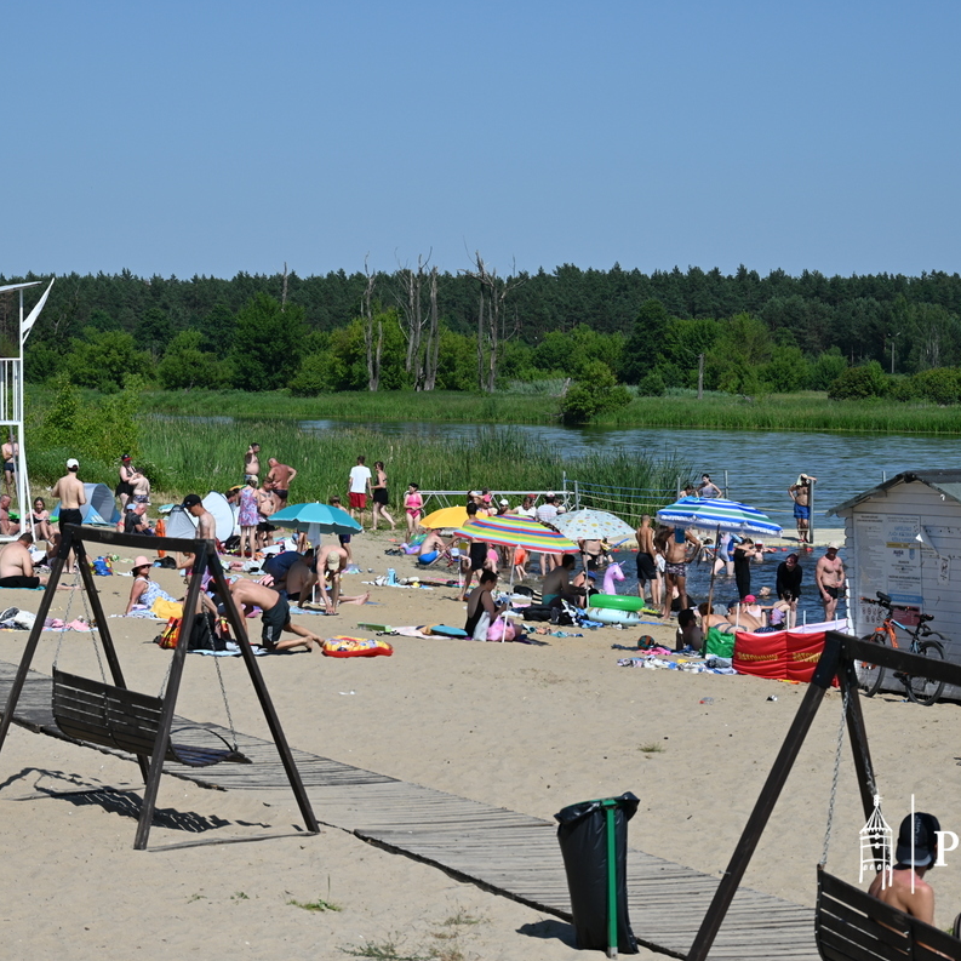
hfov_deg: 17.6
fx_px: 3109
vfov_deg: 17.6
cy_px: 479
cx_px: 435
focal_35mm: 99
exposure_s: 1/500
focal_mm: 77
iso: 100
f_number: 8
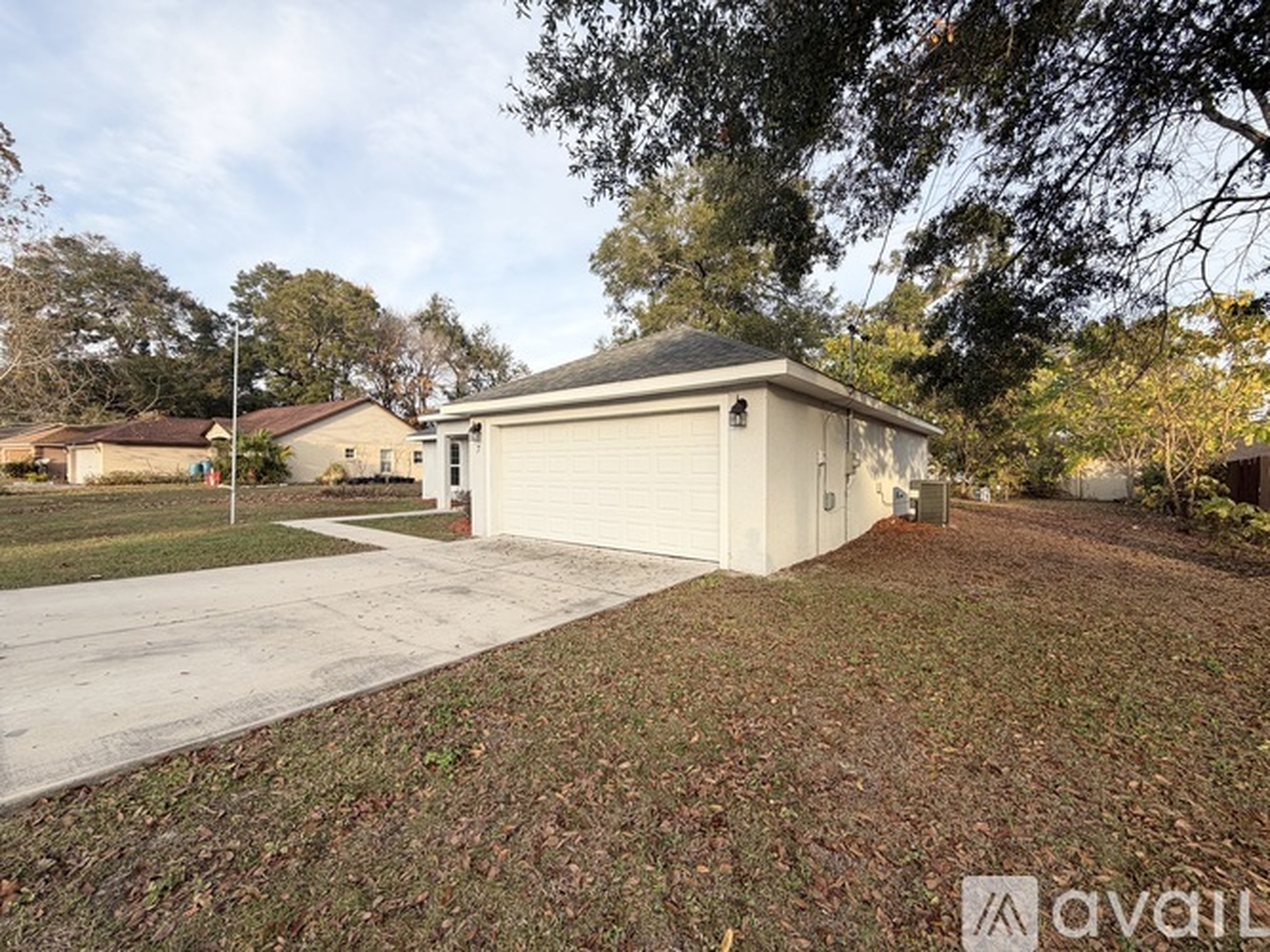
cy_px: 476
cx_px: 635
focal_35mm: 14
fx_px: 514
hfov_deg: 102.1
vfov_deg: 85.7
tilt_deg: -0.1
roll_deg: +0.6
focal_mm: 2.22
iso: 50
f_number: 2.2
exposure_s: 1/502
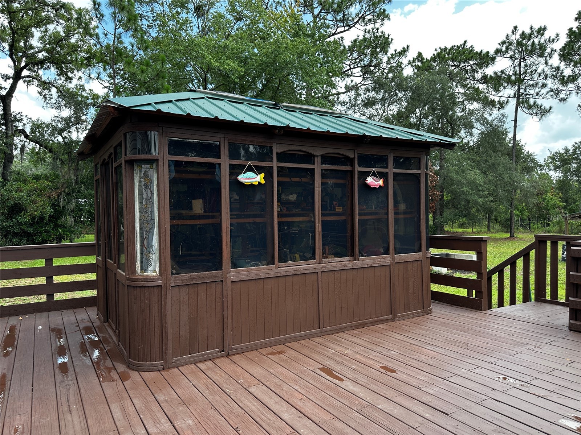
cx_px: 290
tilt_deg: -0.9
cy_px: 218
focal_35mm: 24
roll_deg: +0.6
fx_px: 403
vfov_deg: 56.8
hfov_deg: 71.6
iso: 80
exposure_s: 1/597
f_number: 1.78
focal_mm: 6.86
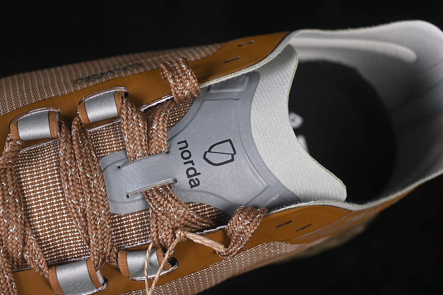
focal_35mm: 75
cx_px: 222
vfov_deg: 18.2
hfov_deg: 27.0
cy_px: 148
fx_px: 923
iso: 160
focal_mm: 50
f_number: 6.3
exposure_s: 1/60
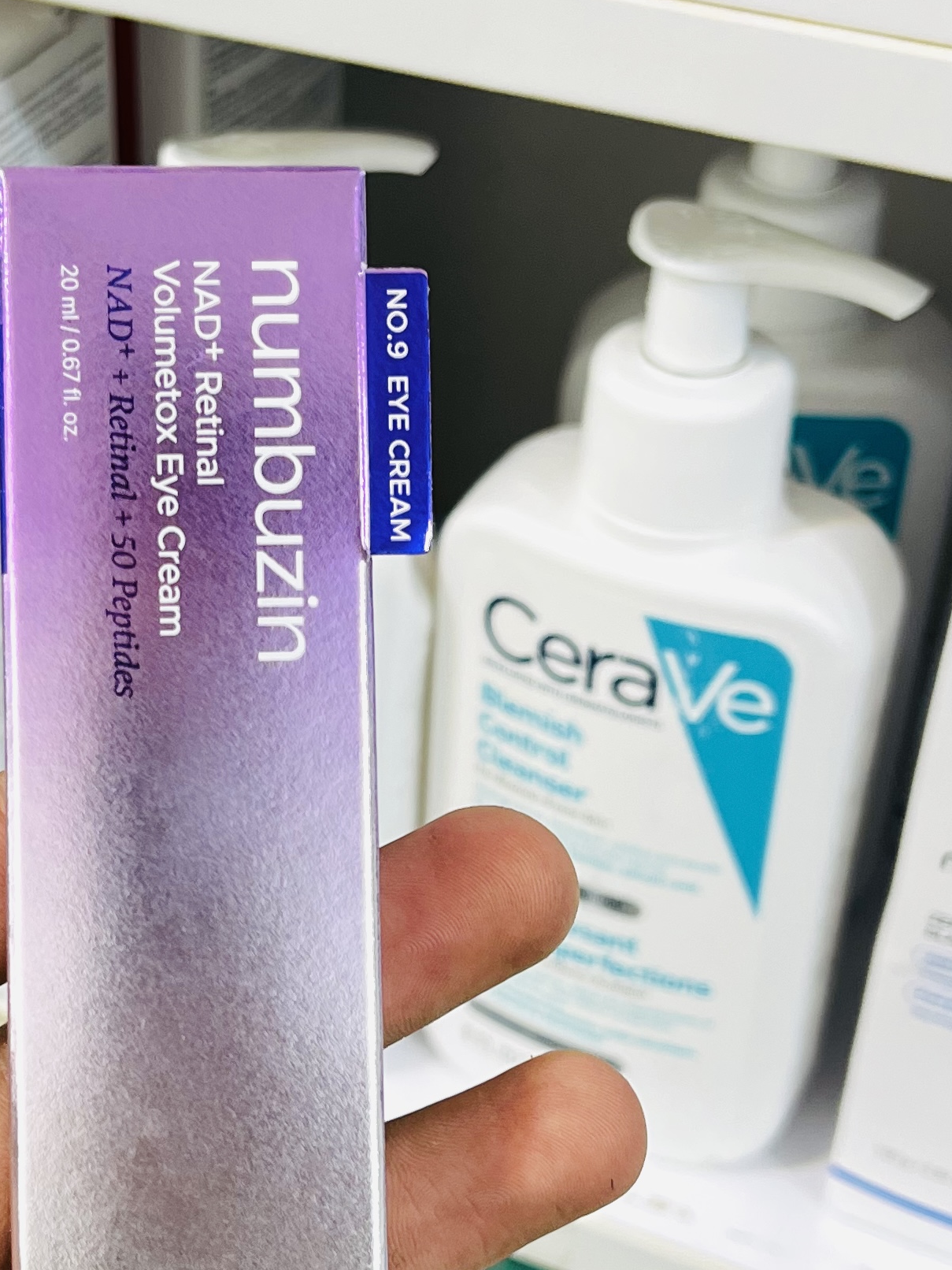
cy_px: 876
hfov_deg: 27.5
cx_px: 210
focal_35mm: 52
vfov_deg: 36.3
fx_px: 1907
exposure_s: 1/50
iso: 125
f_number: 1.6
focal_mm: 5.1
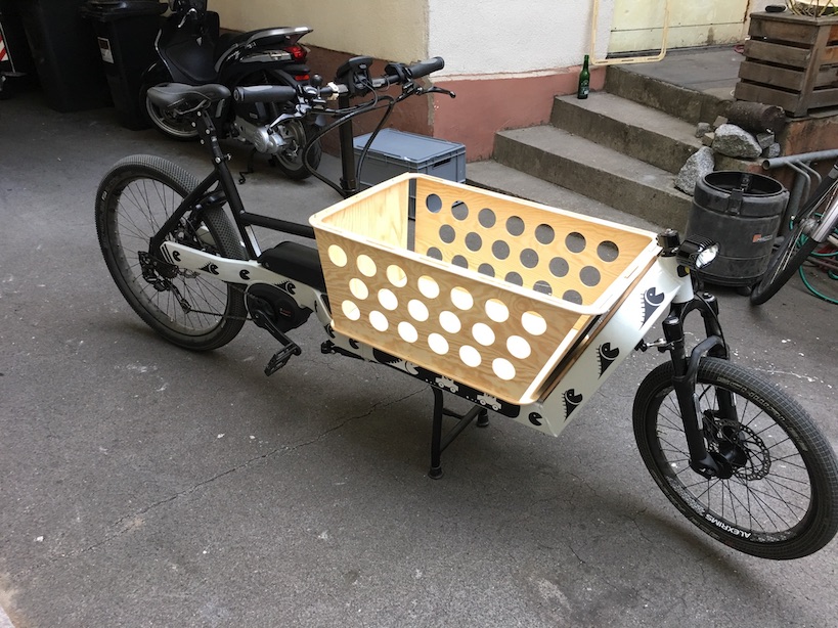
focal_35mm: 29
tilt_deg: -27.8
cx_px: 419
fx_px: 702
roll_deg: +0.9
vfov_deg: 48.2
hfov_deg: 61.7
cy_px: 314
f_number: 2.2
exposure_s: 1/33
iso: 64
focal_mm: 4.15
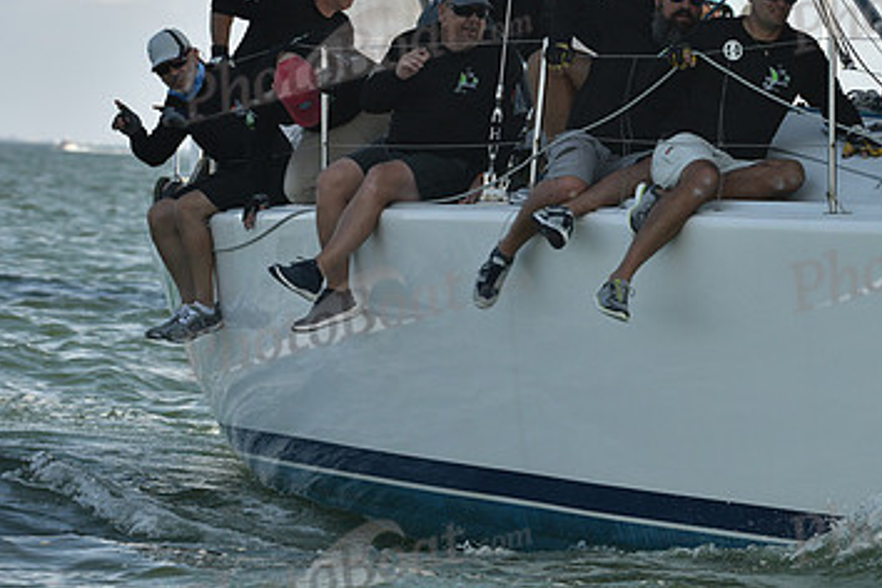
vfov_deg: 4.2
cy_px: 153
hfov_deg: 6.3
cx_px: 663
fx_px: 8035
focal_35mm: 328
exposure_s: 1/1250
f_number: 6.3
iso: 400
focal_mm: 200
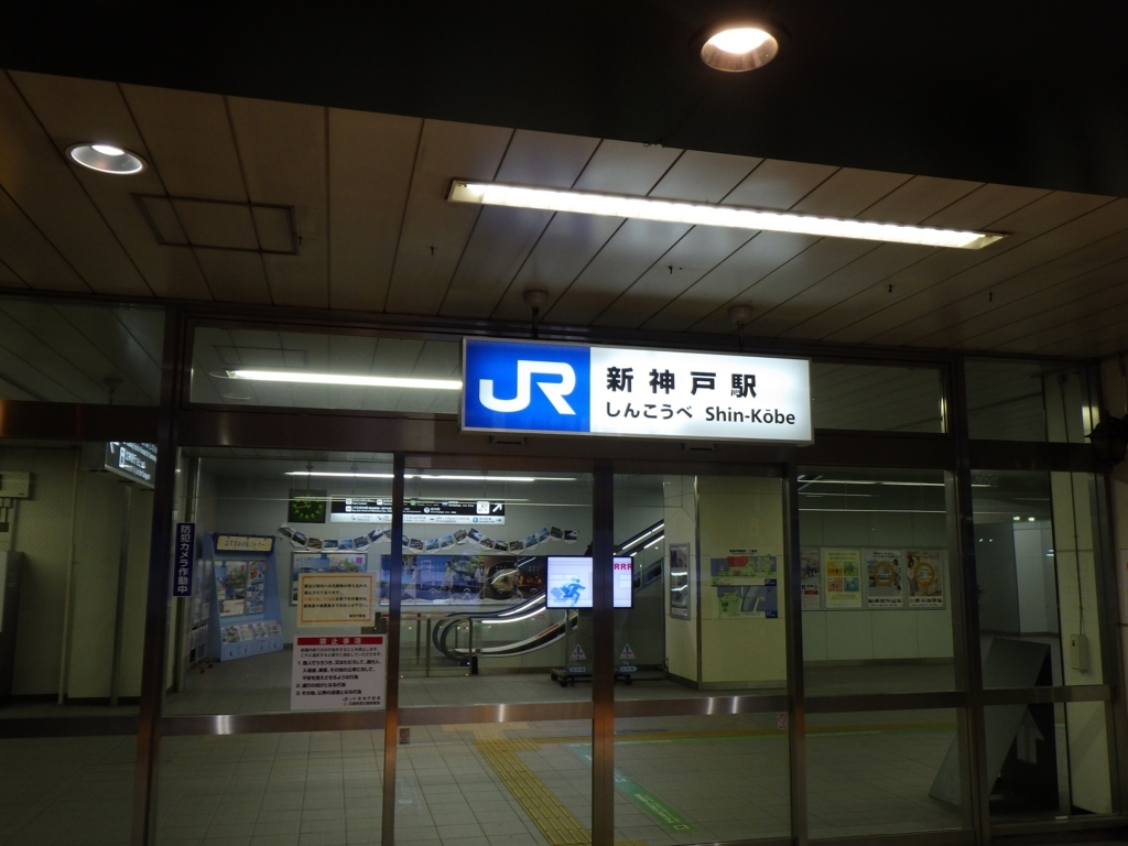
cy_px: 423
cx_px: 564
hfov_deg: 63.4
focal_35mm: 28
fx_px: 912
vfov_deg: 49.7
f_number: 3.5
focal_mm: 5
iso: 125
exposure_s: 1/45
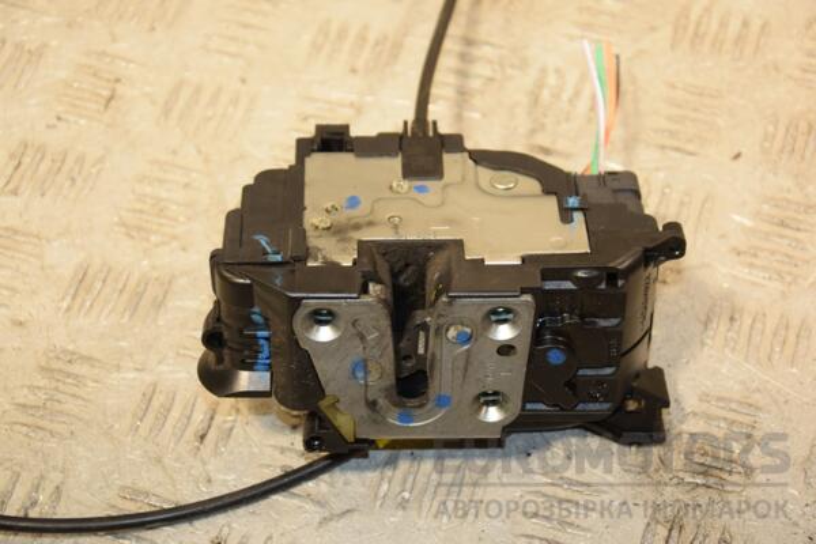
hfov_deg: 23.4
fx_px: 1972
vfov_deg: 15.7
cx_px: 408
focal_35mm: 87
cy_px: 272
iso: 800
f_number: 5
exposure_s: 1/160
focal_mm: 58
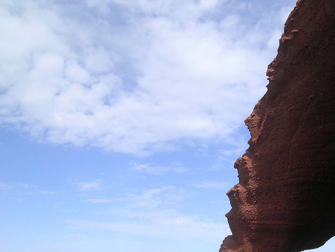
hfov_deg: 43.8
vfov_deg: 33.9
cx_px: 236
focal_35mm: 42
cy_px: 178
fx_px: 406
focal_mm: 5.8
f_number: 6.3
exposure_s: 1/254
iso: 50
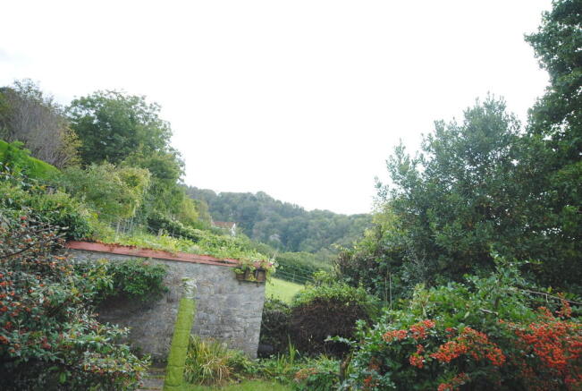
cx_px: 291
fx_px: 486
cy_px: 196
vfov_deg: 43.8
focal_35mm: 30
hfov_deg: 61.8
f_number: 5.6
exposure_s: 1/125
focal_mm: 20
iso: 125
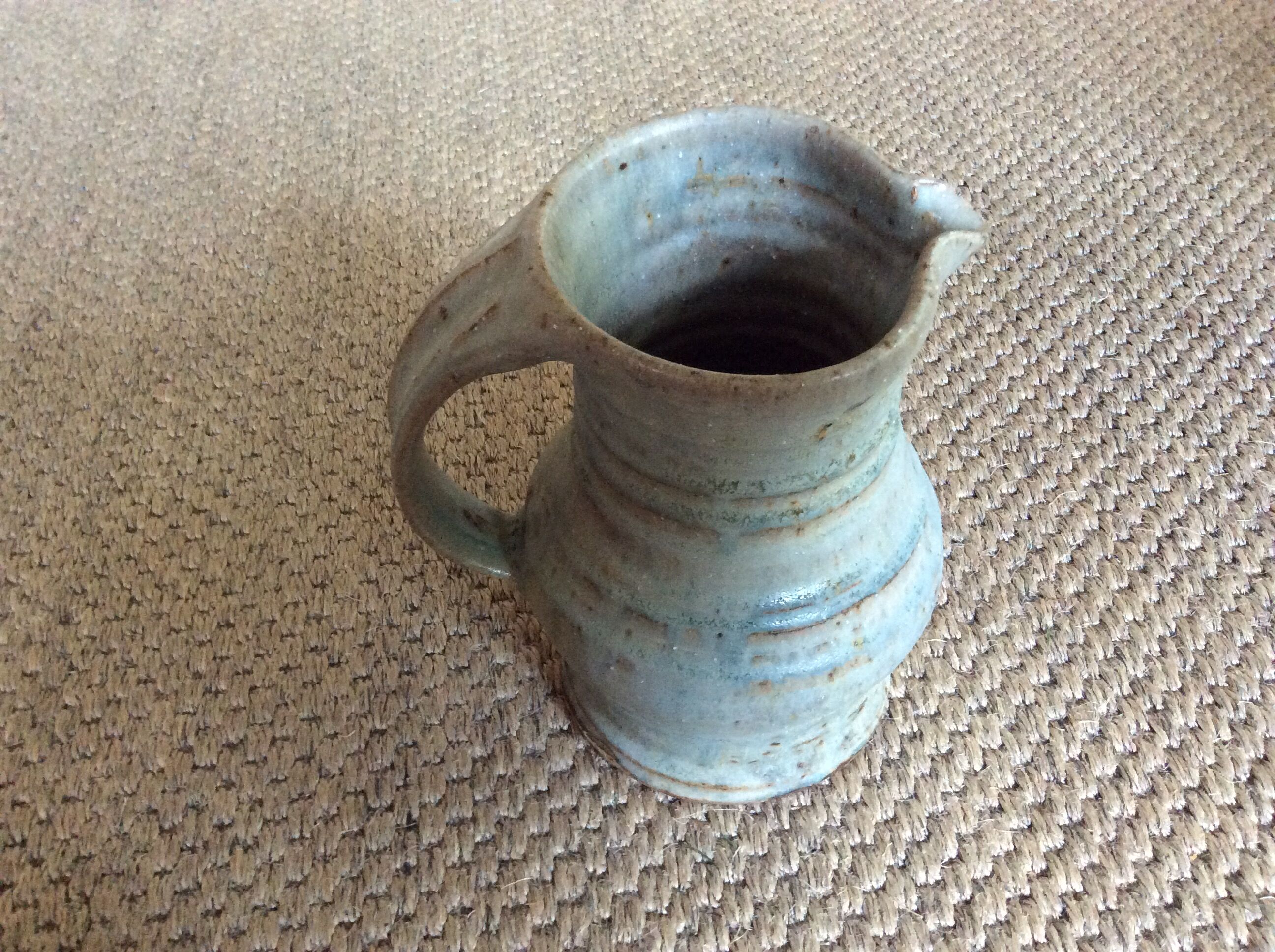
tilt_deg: -47.3
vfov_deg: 44.1
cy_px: 476
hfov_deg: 56.9
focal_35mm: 32
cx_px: 638
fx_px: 1177
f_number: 2.4
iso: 250
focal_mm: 3.3
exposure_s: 1/20
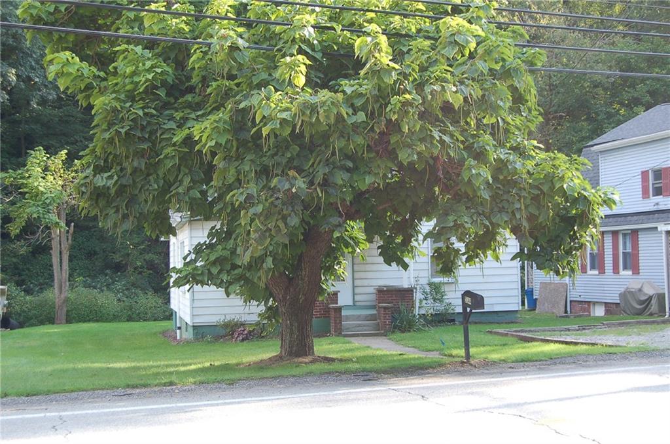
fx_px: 947
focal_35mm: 51
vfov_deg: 26.4
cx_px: 335
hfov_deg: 39.0
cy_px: 222
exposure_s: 1/125
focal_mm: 34
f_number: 5.6
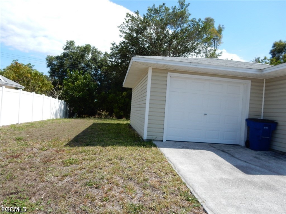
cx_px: 143
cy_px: 107
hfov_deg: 69.4
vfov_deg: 54.9
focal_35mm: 25
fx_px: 207
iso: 125
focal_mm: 4.5
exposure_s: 1/1000
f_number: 3.7
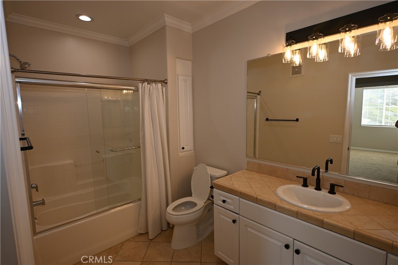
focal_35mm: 18
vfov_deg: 67.4
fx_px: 199
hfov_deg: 90.0
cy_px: 132
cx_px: 199
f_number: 5
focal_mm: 12
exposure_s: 1/100
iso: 200
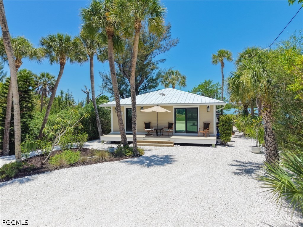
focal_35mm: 24
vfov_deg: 56.8
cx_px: 152
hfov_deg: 71.6
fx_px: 210
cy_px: 114
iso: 230
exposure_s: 1/5000
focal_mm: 8.67
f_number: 1.8
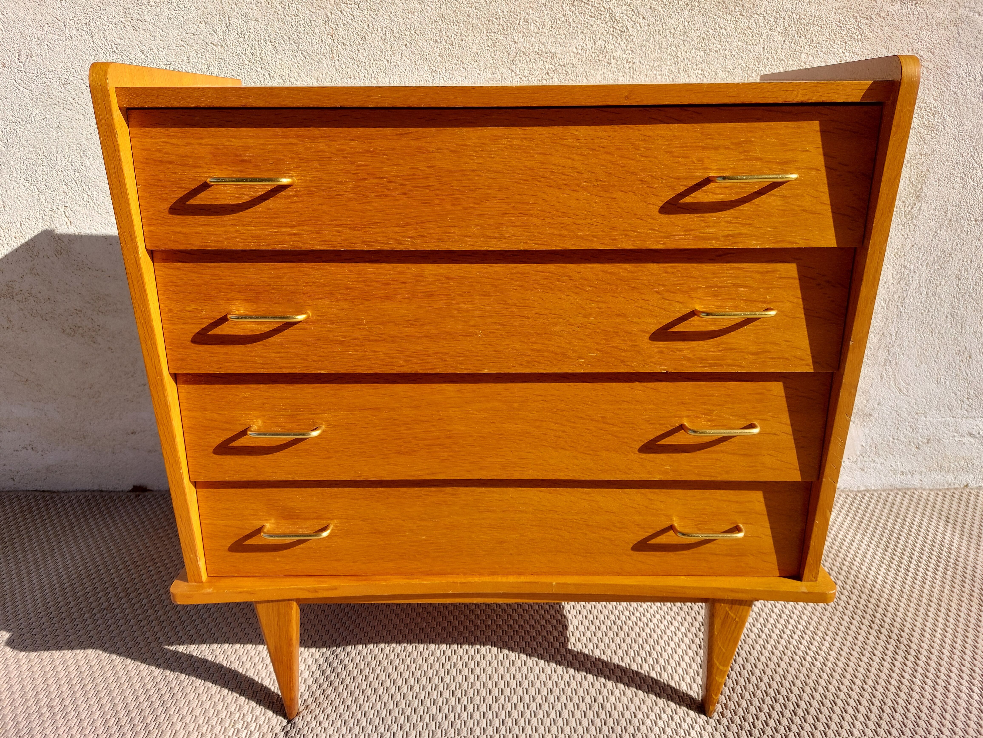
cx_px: 492
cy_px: 369
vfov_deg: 54.9
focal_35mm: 25
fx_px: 710
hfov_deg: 69.4
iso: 25
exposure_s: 1/626
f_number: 1.8
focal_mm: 5.23
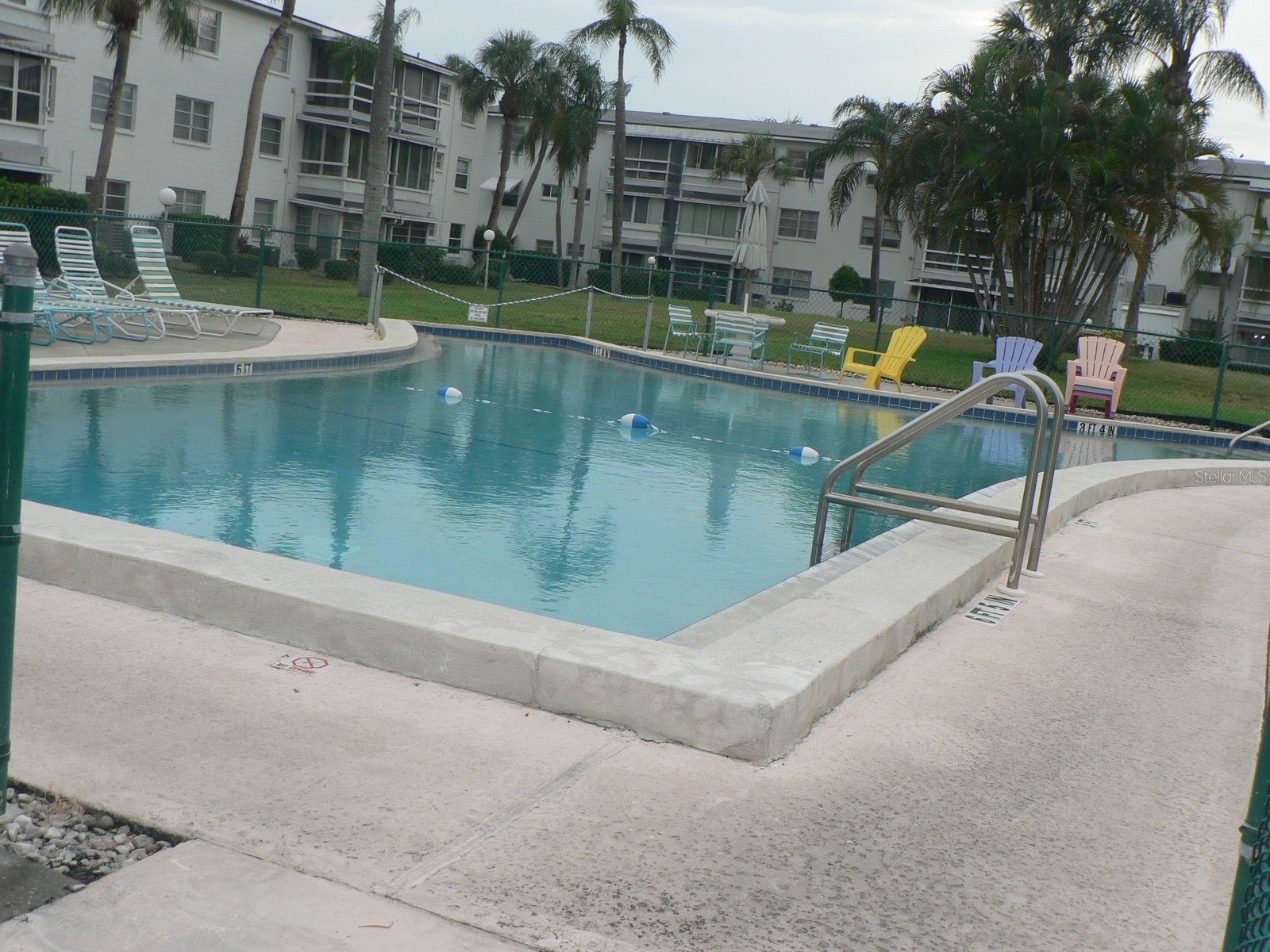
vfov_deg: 34.3
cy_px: 476
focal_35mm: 42
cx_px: 635
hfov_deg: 44.8
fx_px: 1541
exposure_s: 1/250
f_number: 4
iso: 80
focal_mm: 6.9
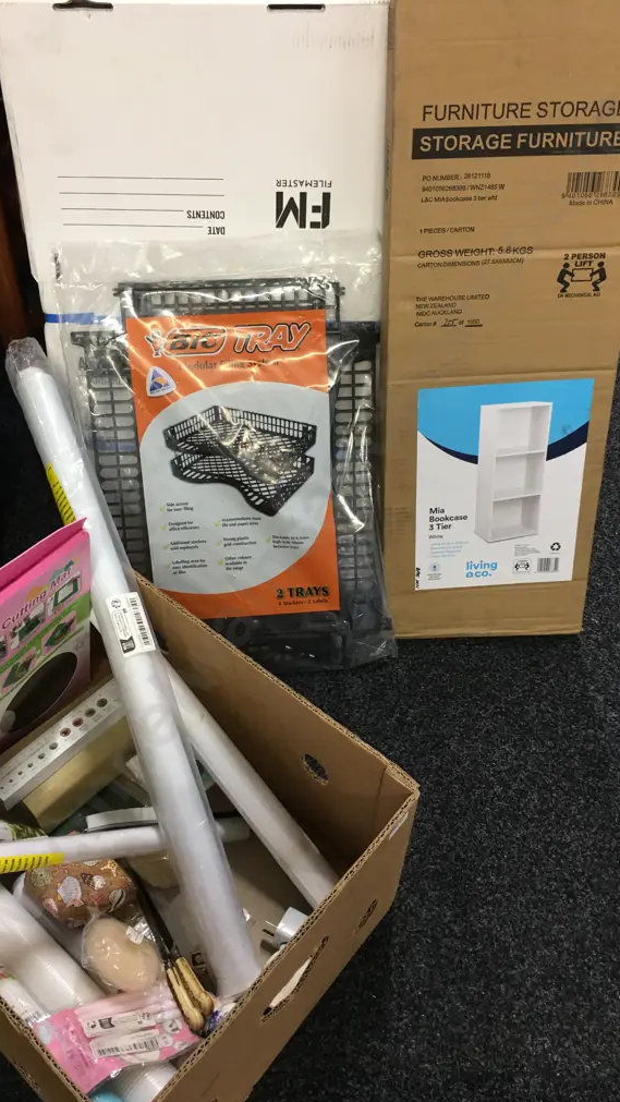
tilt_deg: -44.6
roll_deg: -3.6
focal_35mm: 32
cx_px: 290
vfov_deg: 61.0
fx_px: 935
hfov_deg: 36.7
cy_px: 549
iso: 64
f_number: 2.2
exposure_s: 1/17
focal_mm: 4.15
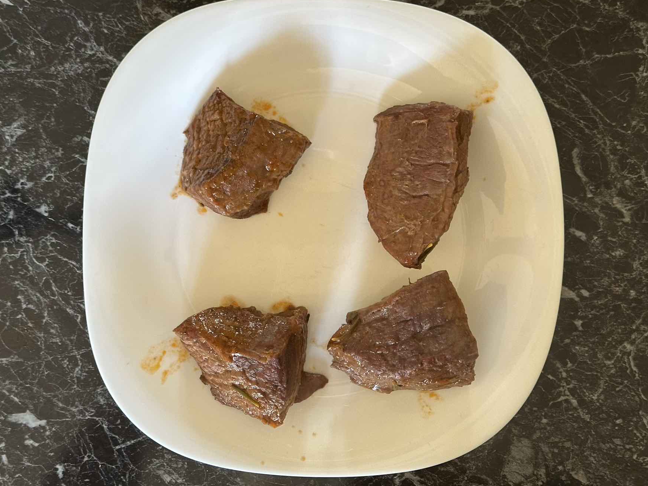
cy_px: 242
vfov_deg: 27.5
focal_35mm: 53
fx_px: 992
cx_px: 333
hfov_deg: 36.2
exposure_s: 1/57
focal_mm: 6.86
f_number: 1.78
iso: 250
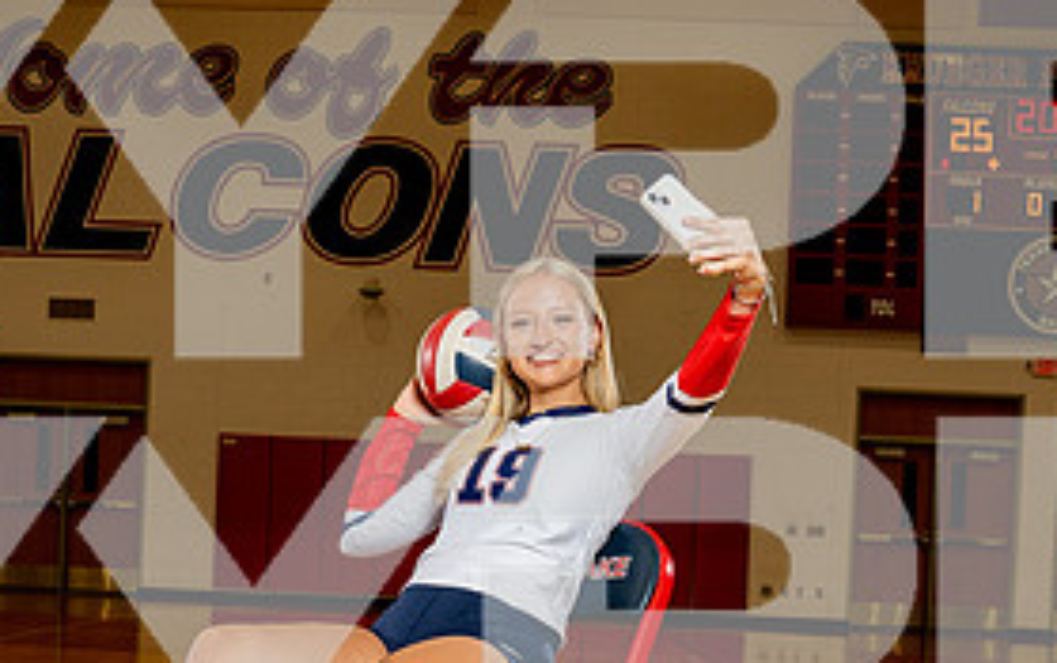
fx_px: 1874
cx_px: 405
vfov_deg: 19.7
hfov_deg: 31.4
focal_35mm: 65
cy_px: 603
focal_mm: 29
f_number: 7.1
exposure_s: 1/250
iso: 640
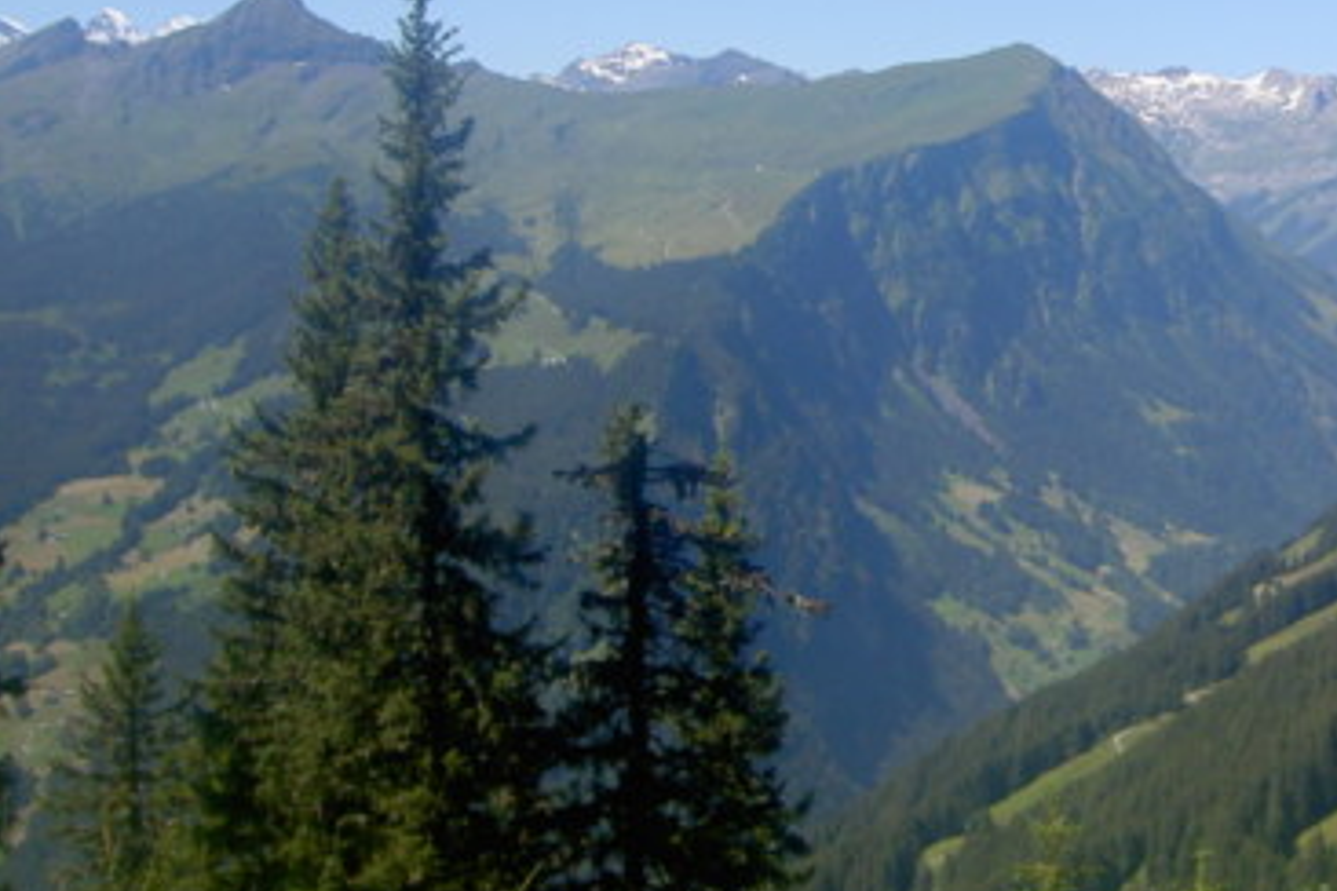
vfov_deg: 19.3
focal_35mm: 70
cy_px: 210
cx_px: 1321
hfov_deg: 27.3
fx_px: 2600
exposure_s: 1/320
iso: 50
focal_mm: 5.6
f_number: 4.7
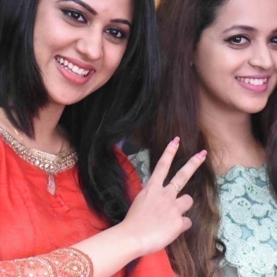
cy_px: 112
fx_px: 2182
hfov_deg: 7.3
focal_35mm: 241
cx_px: 162
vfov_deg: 7.3
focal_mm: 80
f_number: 5.3
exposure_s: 1/80
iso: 10000
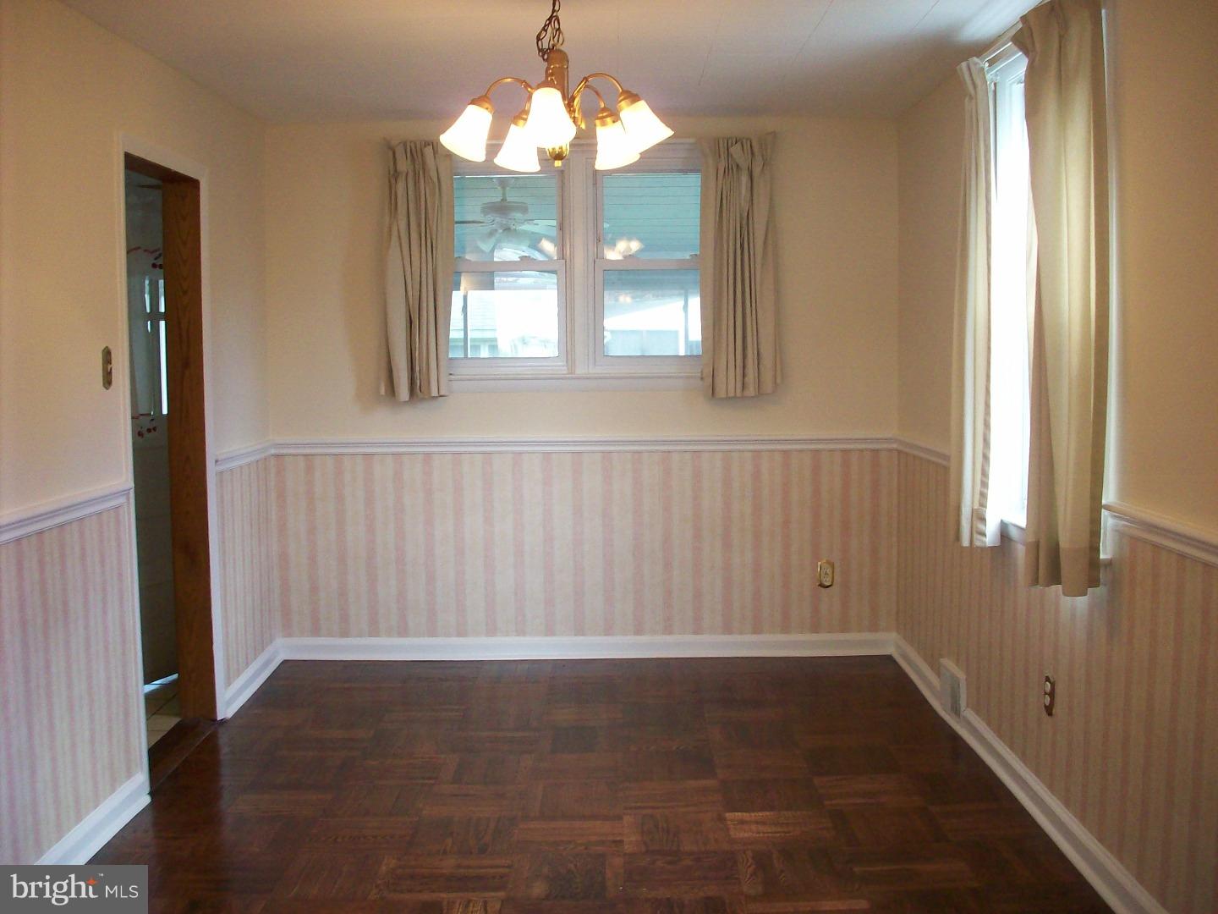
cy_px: 457
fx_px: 1302
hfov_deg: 50.1
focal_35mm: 37
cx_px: 609
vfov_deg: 38.7
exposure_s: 1/29.1
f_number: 2.8
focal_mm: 6.2
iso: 160
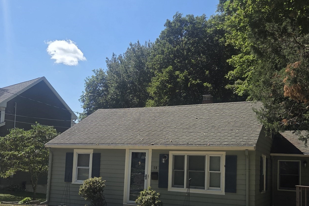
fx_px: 335
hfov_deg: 49.5
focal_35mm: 39
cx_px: 164
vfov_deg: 33.7
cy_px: 149
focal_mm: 5.4
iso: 80
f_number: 1.8
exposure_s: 1/4365
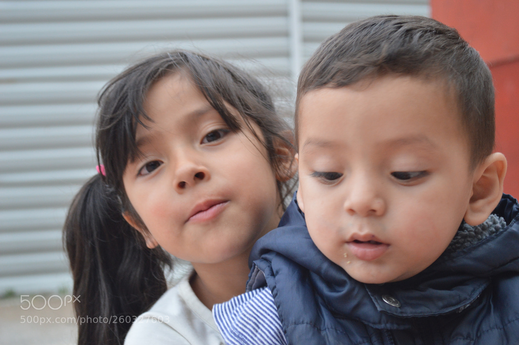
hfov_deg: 28.1
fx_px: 1037
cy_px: 172
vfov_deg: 18.9
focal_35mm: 72
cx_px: 260
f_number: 5.6
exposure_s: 1/25
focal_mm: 48
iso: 800
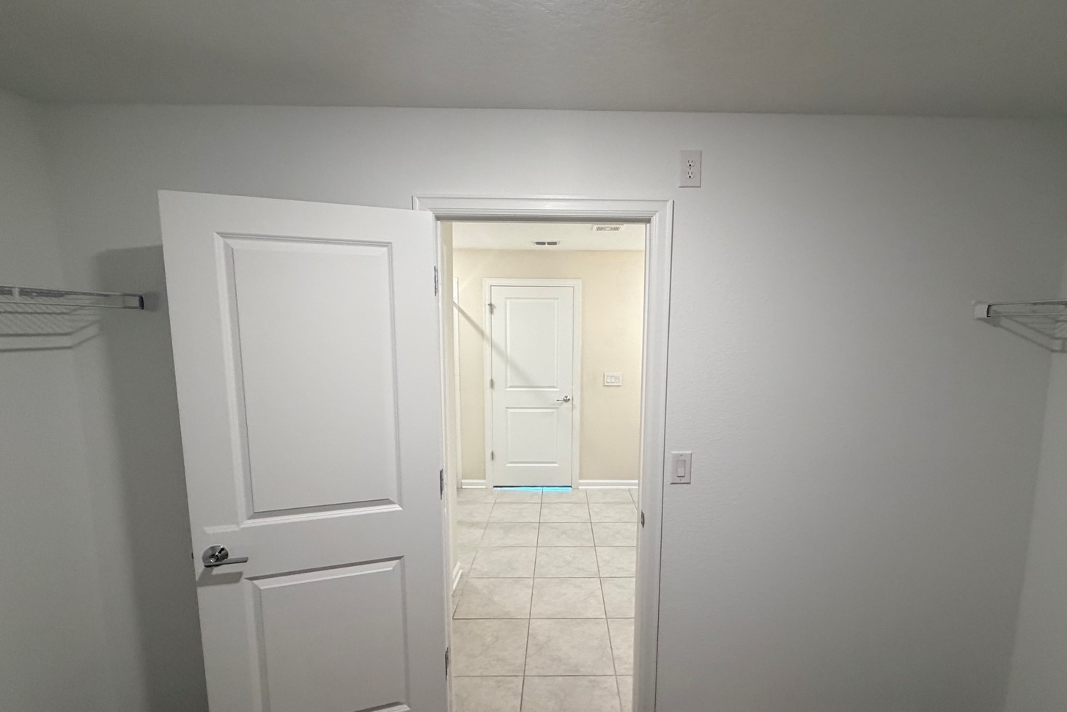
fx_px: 474
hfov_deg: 96.6
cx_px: 571
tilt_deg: -7.1
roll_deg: -0.1
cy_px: 385
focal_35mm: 16
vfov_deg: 73.6
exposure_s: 1/60
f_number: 2.2
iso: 320
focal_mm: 2.22
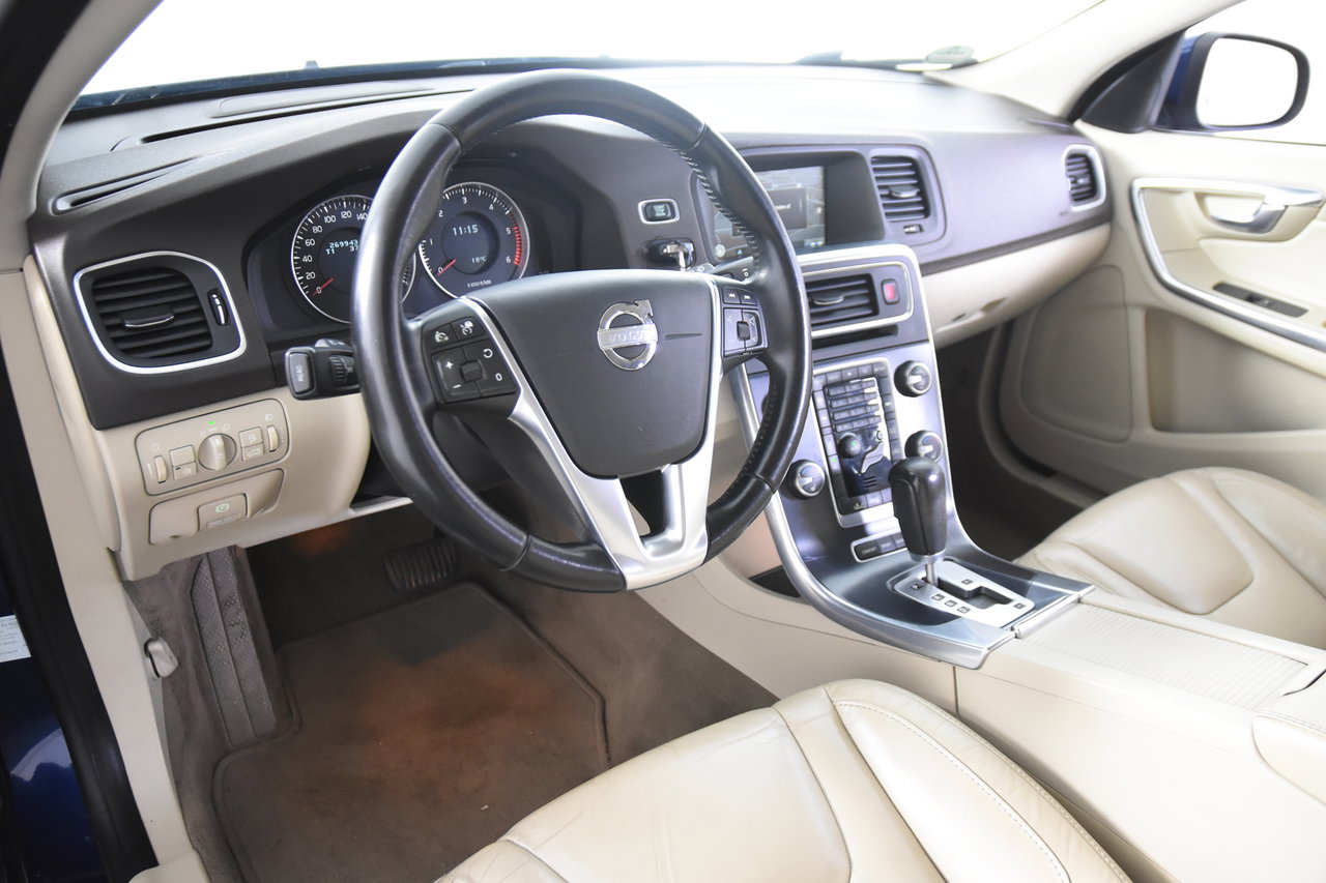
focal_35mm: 30
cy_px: 442
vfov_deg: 43.6
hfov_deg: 61.9
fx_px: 1105
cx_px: 663
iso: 2500
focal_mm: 20
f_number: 2.8
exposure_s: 1/30
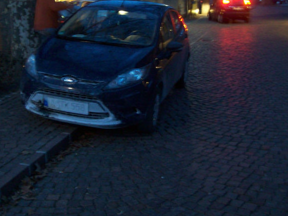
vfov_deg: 28.9
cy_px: 72
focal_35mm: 50
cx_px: 108
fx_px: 416
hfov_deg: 37.9
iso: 200
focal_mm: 6
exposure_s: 1/2
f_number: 2.7
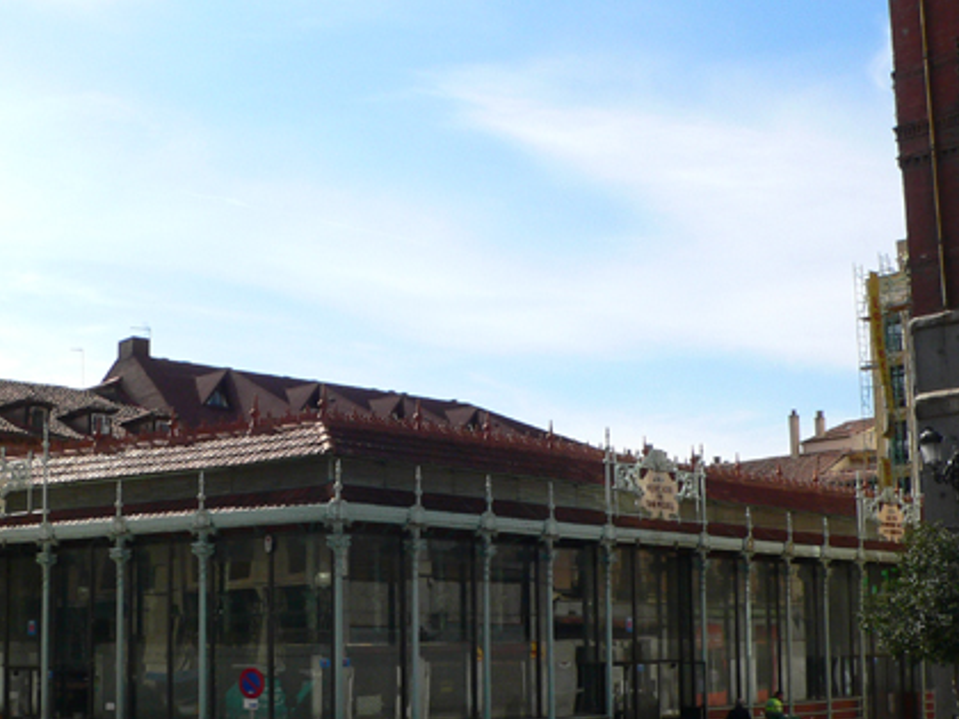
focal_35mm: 50
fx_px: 1385
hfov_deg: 38.0
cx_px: 365
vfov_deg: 29.0
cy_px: 466
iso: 100
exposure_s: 1/400
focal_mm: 4.6
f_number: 5.6
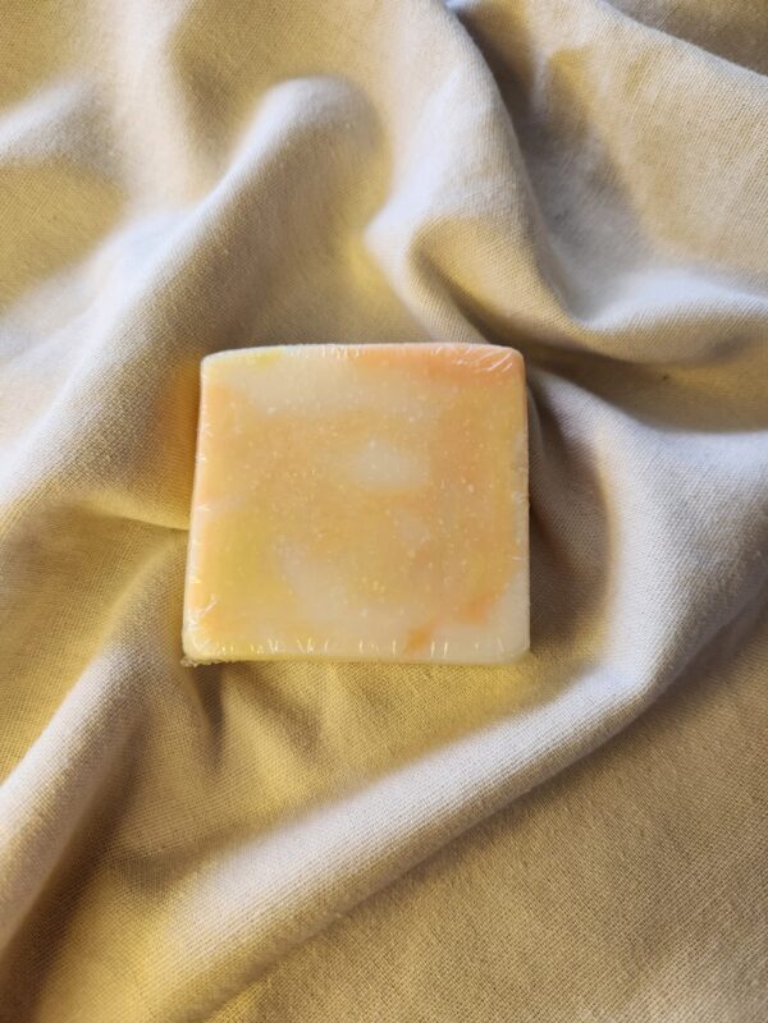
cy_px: 512
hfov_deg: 58.9
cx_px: 384
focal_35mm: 23
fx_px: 680
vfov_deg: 73.9
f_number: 1.8
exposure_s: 1/120
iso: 160
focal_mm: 5.4
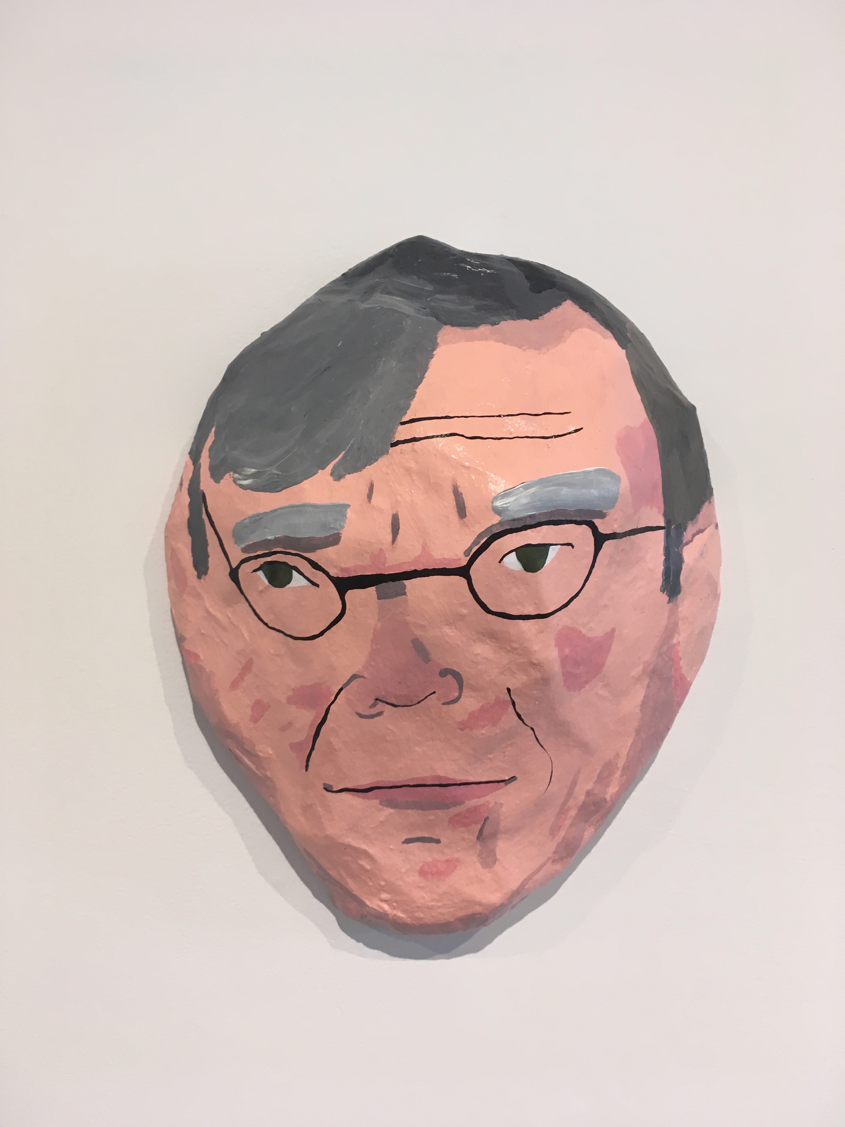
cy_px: 564
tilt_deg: -3.0
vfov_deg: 61.7
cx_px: 422
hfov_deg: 48.2
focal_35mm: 29
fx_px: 944
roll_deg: -0.6
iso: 50
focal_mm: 4.15
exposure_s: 1/30
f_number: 2.2
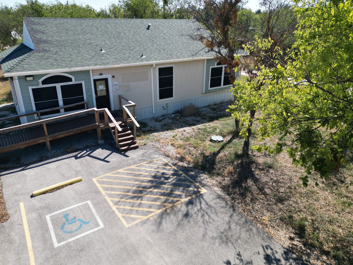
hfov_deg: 69.4
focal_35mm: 25
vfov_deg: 54.9
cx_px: 169
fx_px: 255
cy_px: 130
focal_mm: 6.72
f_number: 1.7
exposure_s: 1/2500
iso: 140
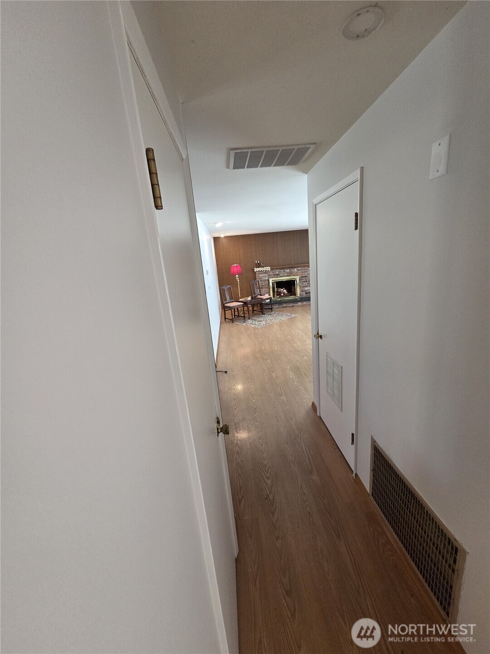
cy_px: 327
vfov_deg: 106.2
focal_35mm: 13
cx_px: 245
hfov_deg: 89.9
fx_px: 245
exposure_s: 1/60
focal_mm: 2.2
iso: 640
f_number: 2.2
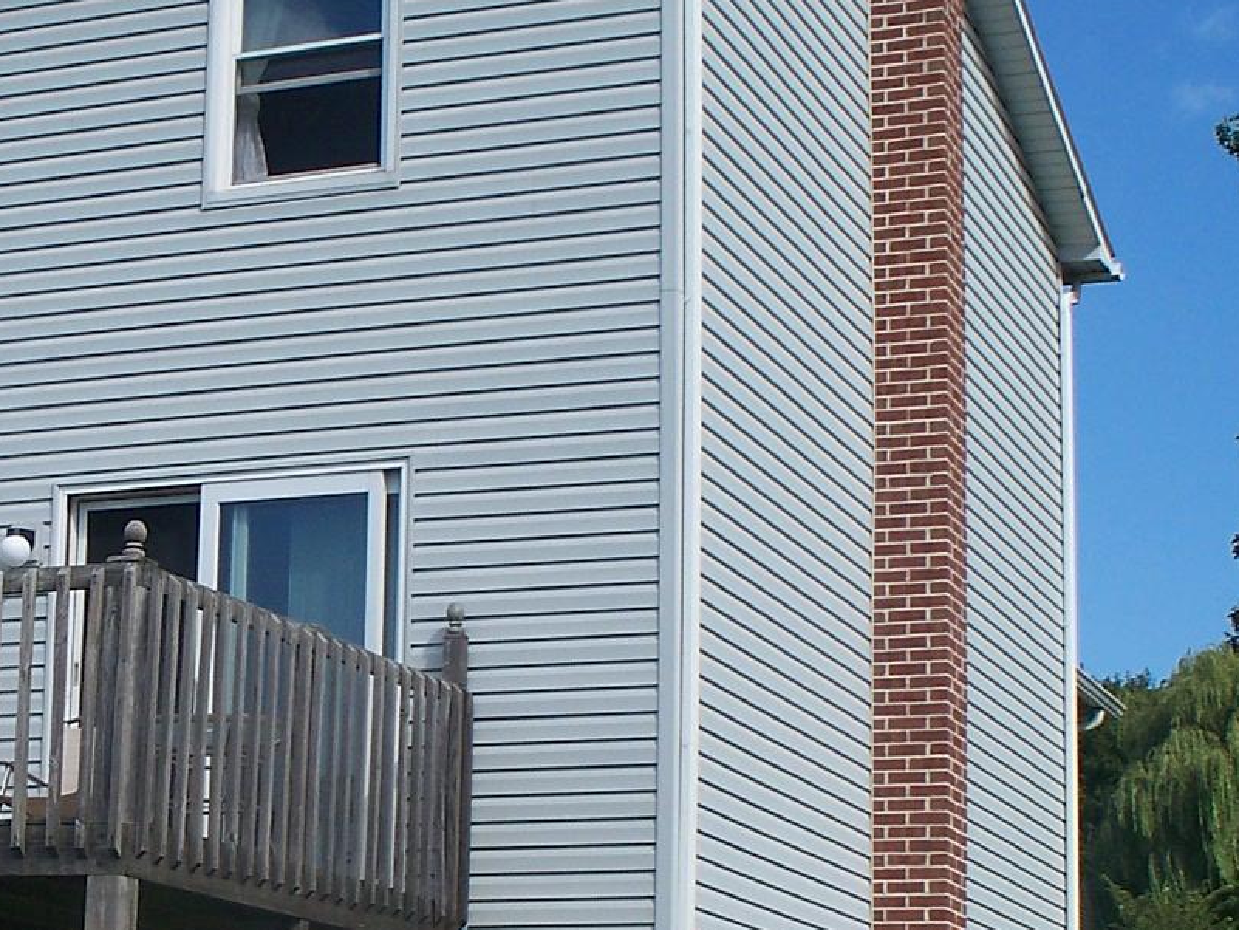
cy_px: 681
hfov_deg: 21.0
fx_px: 3293
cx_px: 207
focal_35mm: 92
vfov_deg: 16.0
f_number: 5
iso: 80
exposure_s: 1/400
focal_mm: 7.54
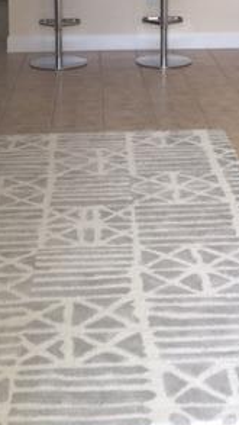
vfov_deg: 28.2
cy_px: -28
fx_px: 777
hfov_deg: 17.5
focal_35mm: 69
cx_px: 133
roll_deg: -0.6
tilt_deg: -4.6
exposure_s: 1/30
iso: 32
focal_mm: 4.15
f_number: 2.2
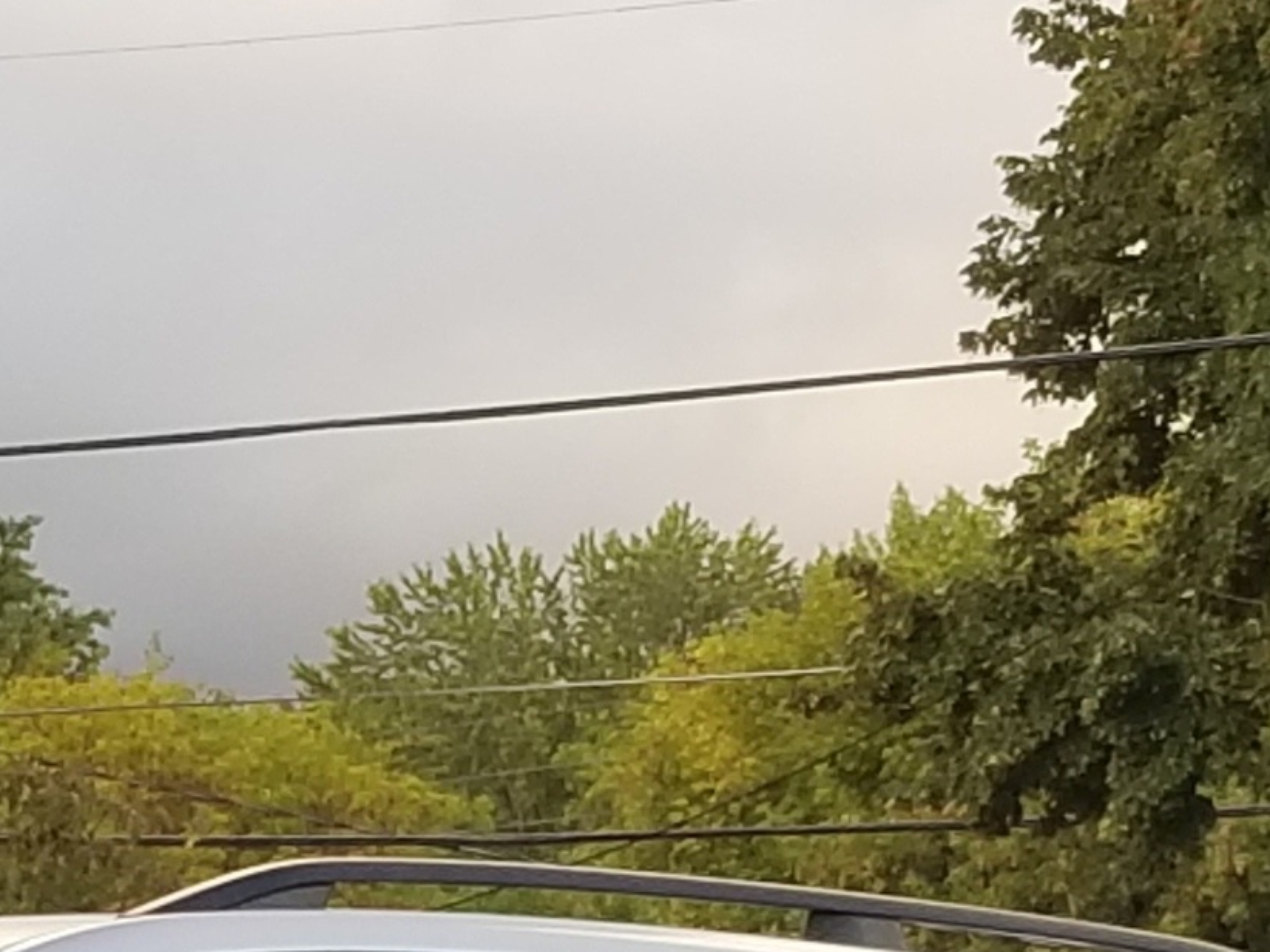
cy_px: 1541
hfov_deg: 20.4
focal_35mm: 91
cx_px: -181
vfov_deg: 14.8
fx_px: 3338
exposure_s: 1/296
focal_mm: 4.25
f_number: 1.7
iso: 50
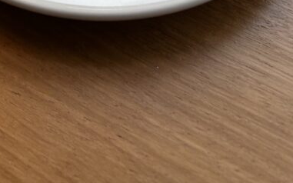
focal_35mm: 74
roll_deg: +5.4
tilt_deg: -39.2
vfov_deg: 14.6
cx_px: 61
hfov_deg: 27.3
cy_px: -180
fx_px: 591
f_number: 1.5
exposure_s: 1/121
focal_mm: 5.7
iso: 80
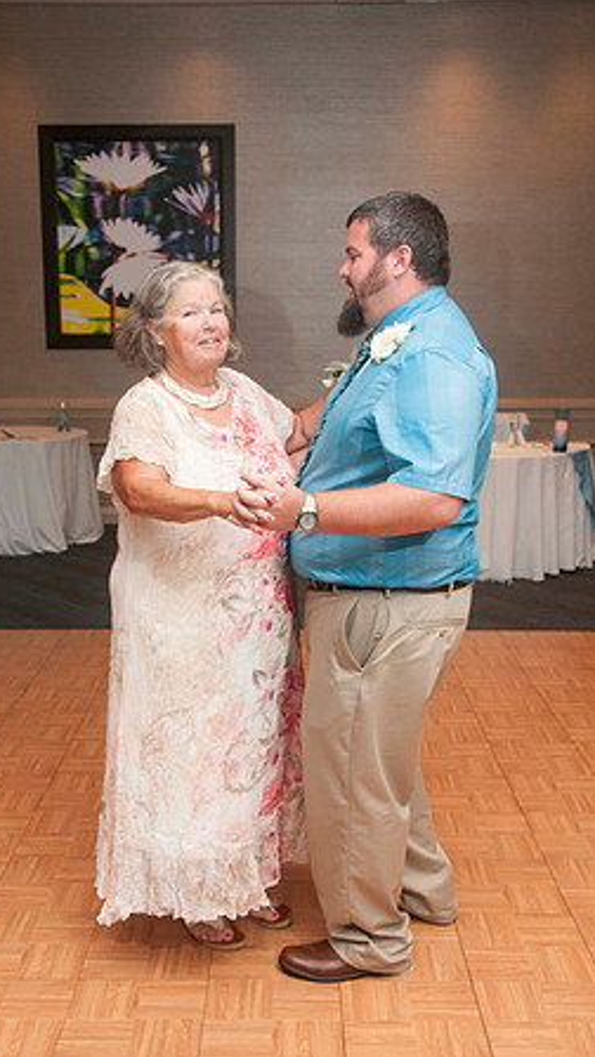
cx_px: 247
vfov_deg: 49.4
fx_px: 1150
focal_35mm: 41
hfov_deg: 29.0
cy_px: 528
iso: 800
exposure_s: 1/60
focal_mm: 26
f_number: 5.6
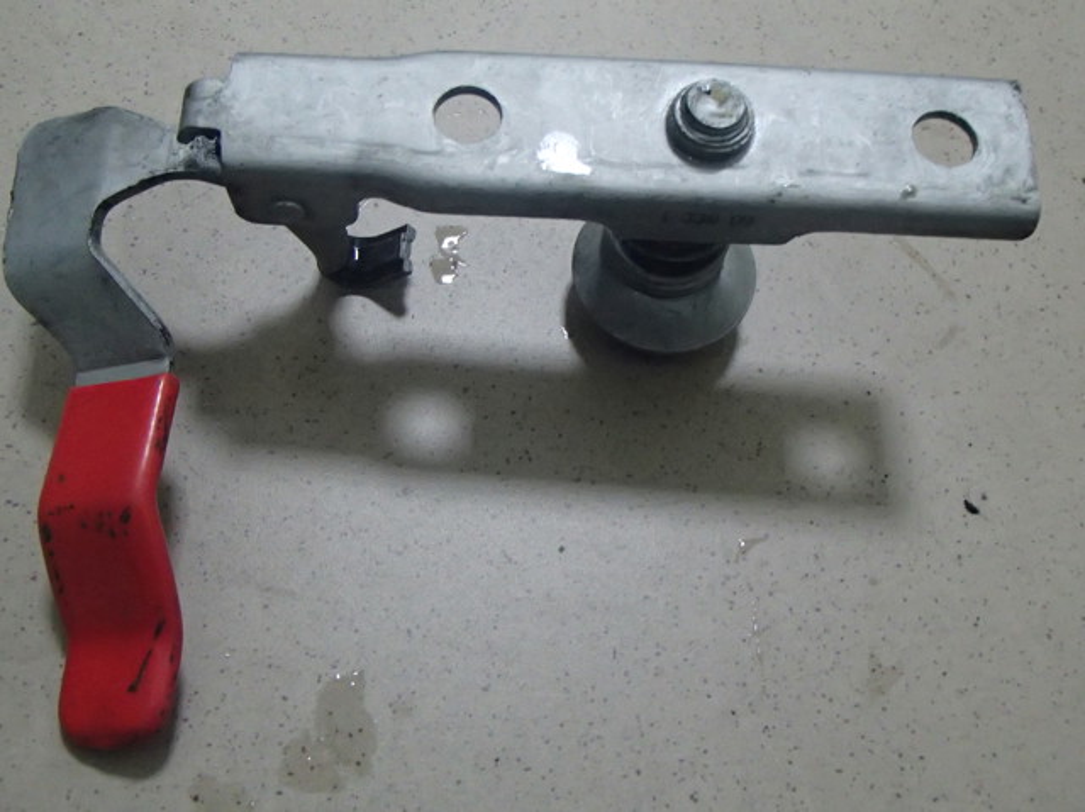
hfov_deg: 50.2
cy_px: 406
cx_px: 542
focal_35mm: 37
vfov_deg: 38.6
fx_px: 1159
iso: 1250
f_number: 4.7
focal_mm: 6.64
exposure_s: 1/40
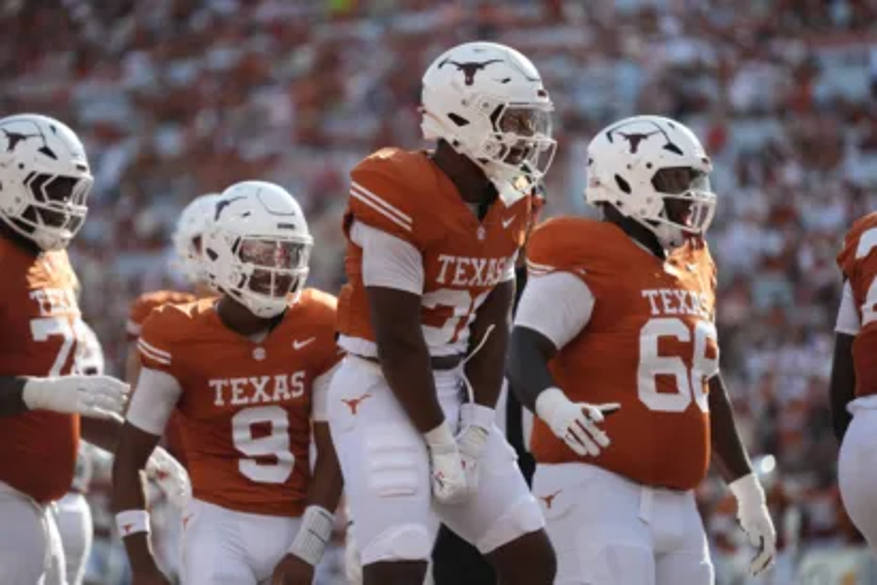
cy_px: 292
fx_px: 4872
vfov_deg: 6.9
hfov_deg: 10.3
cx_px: 438
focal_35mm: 200
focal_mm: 200
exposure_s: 1/4000
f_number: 2.8
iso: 400
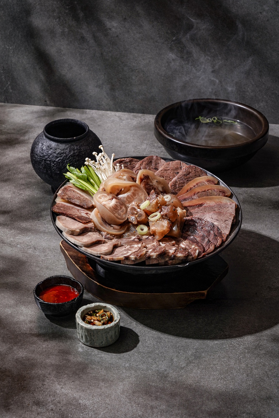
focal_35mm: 83
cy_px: 201
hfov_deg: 16.5
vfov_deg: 24.5
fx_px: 965
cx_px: 140
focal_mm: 80
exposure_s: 1/125
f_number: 14
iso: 400
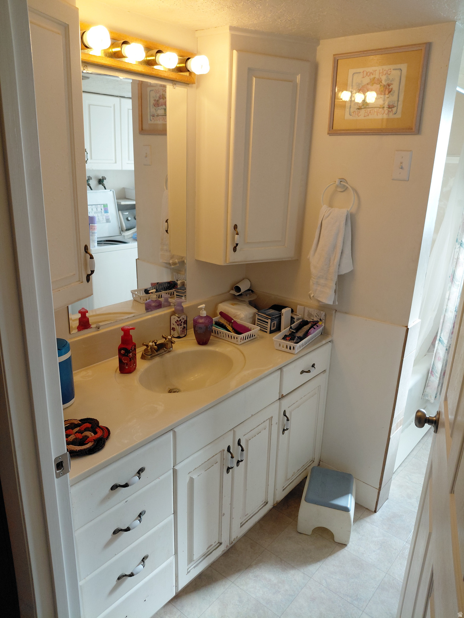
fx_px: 447
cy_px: 309
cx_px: 232
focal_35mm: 25
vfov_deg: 69.4
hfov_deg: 54.9
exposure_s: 1/120
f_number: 1.8
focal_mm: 4.69
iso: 100
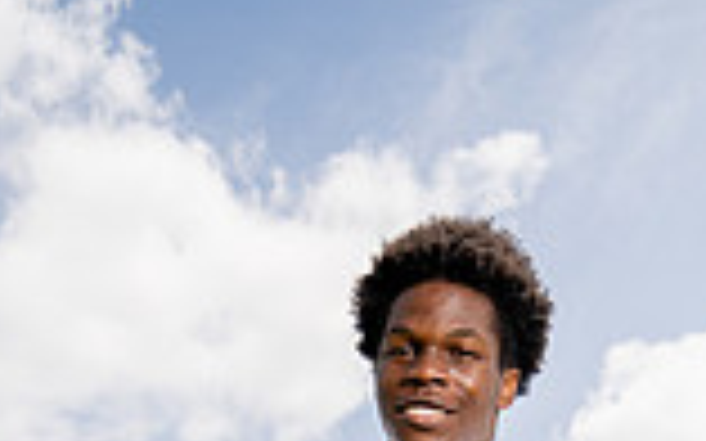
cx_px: 333
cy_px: 986
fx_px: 1346
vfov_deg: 14.2
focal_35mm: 70
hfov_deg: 29.4
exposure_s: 1/250
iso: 100
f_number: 8
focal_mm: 24
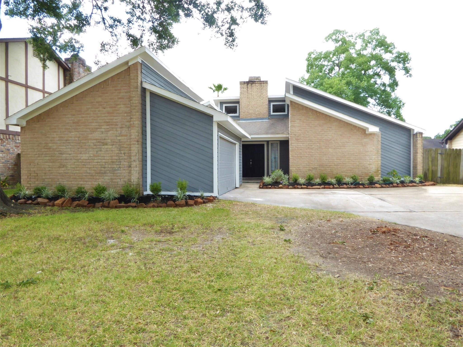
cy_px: 174
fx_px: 321
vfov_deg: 56.8
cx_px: 232
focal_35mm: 24
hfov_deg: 71.6
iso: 80
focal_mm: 4.3
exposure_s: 1/25
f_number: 8
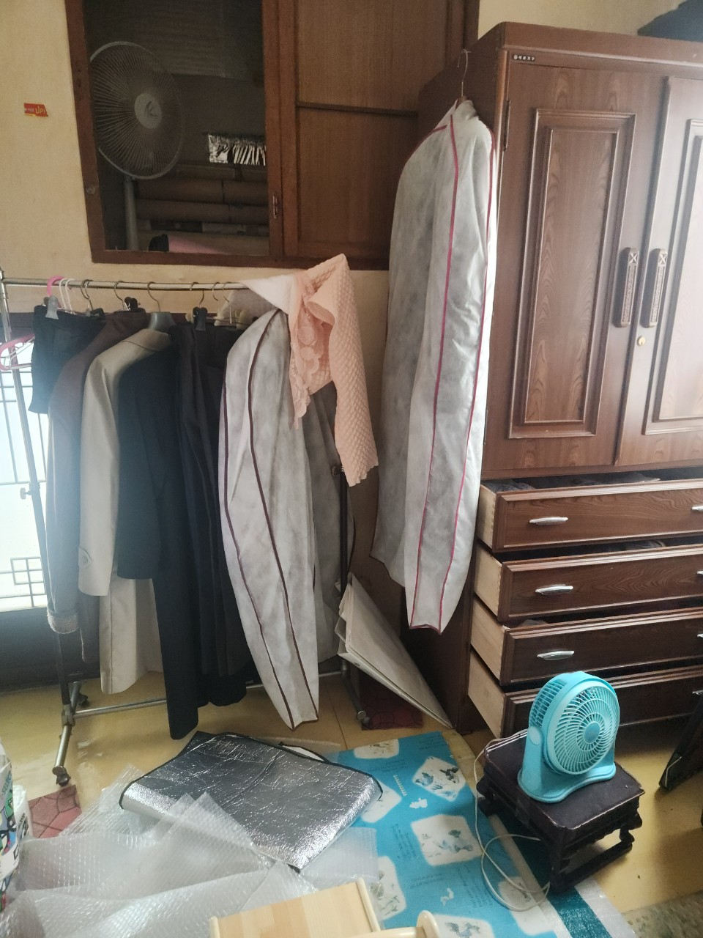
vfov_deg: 73.9
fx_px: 623
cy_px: 469
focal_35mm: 23
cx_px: 352
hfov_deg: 58.9
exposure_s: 1/30
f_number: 1.8
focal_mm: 5.4
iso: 640
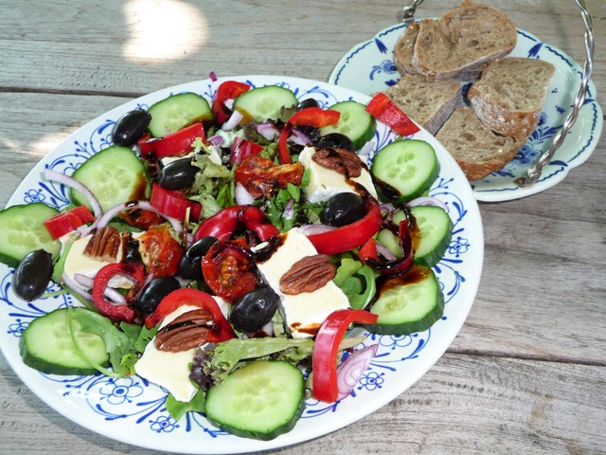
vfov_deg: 37.7
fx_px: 665
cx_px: 303
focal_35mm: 38
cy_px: 228
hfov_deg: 49.0
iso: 100
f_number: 3.8
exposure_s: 1/30
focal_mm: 6.3
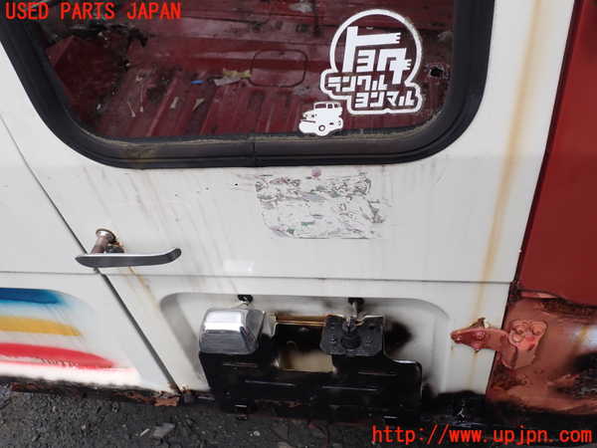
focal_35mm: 30
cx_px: 298
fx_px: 517
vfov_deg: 46.8
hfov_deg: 60.0
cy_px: 224
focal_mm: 5.4
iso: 100
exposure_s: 1/640
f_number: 3.2
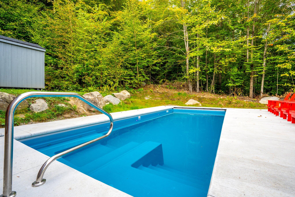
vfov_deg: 73.7
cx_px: 148
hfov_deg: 96.7
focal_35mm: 16
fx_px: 131
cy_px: 98
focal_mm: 16
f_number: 9
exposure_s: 1/30
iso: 64
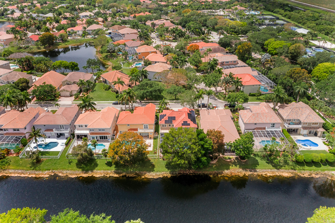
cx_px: 168
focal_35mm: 28
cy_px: 112
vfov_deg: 46.4
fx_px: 260
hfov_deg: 65.5
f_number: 9
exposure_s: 1/640
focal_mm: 10.26
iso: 400
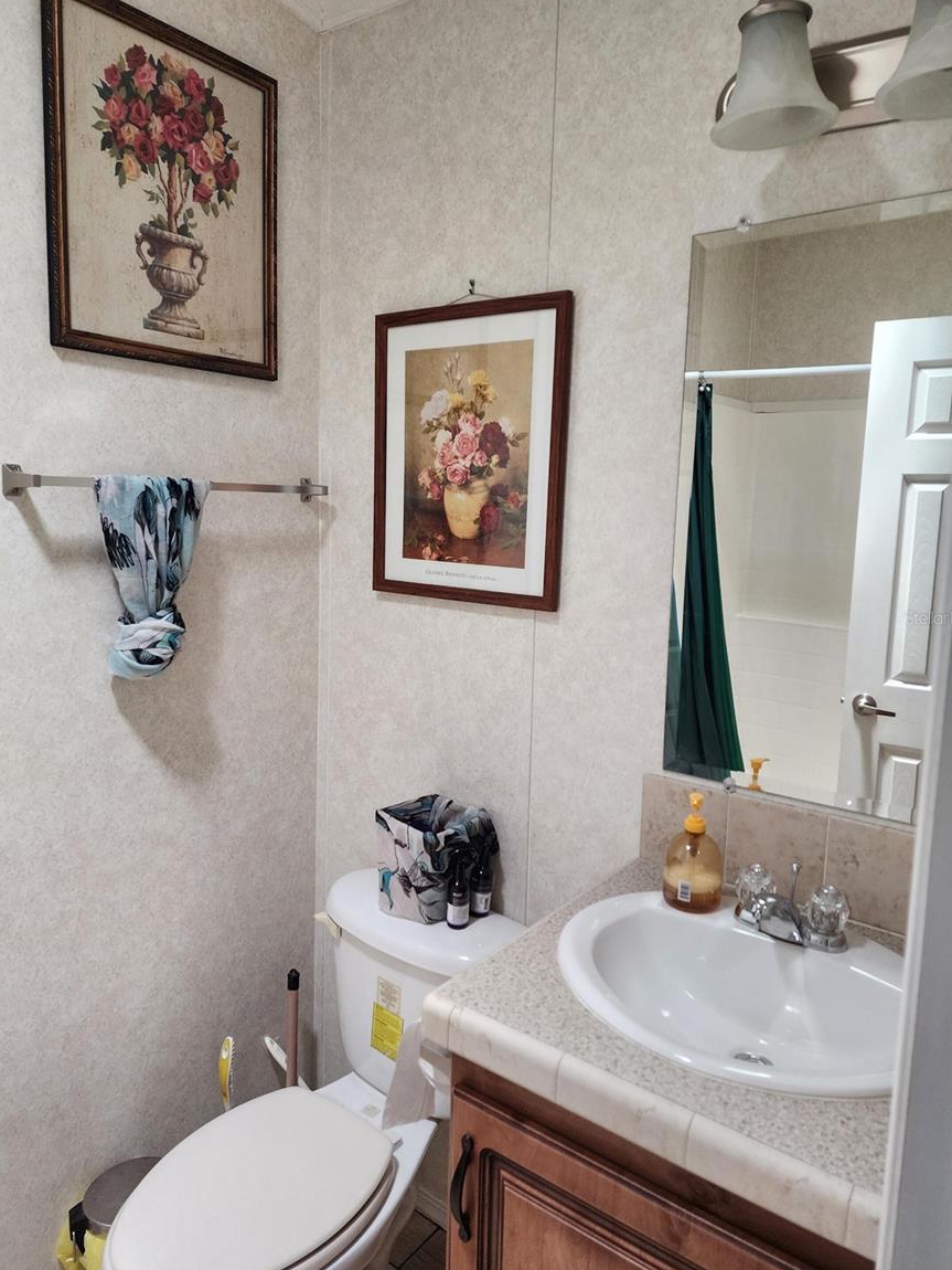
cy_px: 617
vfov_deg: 71.6
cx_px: 486
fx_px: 880
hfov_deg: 56.8
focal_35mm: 24
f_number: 1.8
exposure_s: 1/120
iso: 250
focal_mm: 6.4
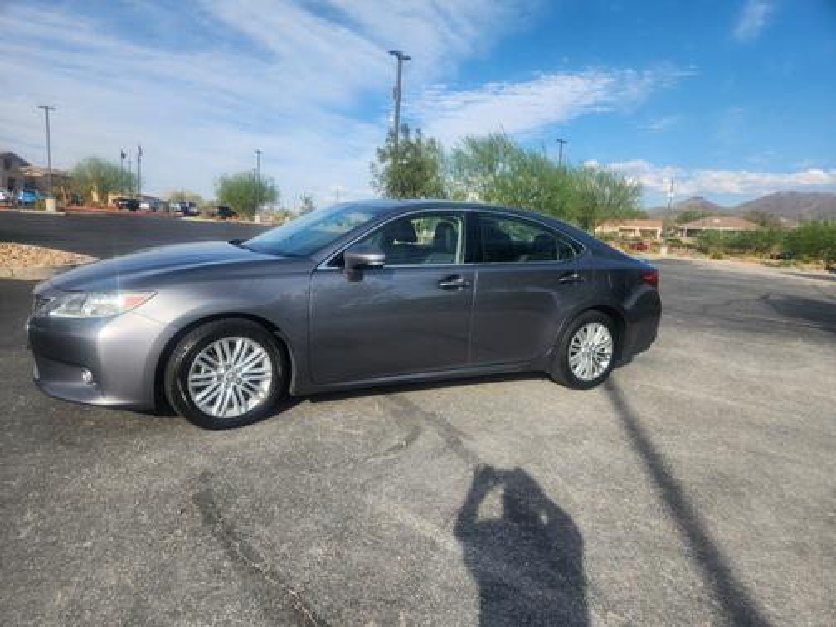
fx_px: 555
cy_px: 314
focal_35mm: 23
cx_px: 418
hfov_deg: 73.9
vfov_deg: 58.9
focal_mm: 5.4
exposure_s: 1/1041
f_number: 1.8
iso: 20
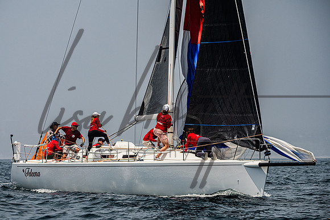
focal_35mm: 205
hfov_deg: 10.0
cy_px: 129
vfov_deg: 6.7
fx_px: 1879
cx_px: 137
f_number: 6.3
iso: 400
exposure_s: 1/6400
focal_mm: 175
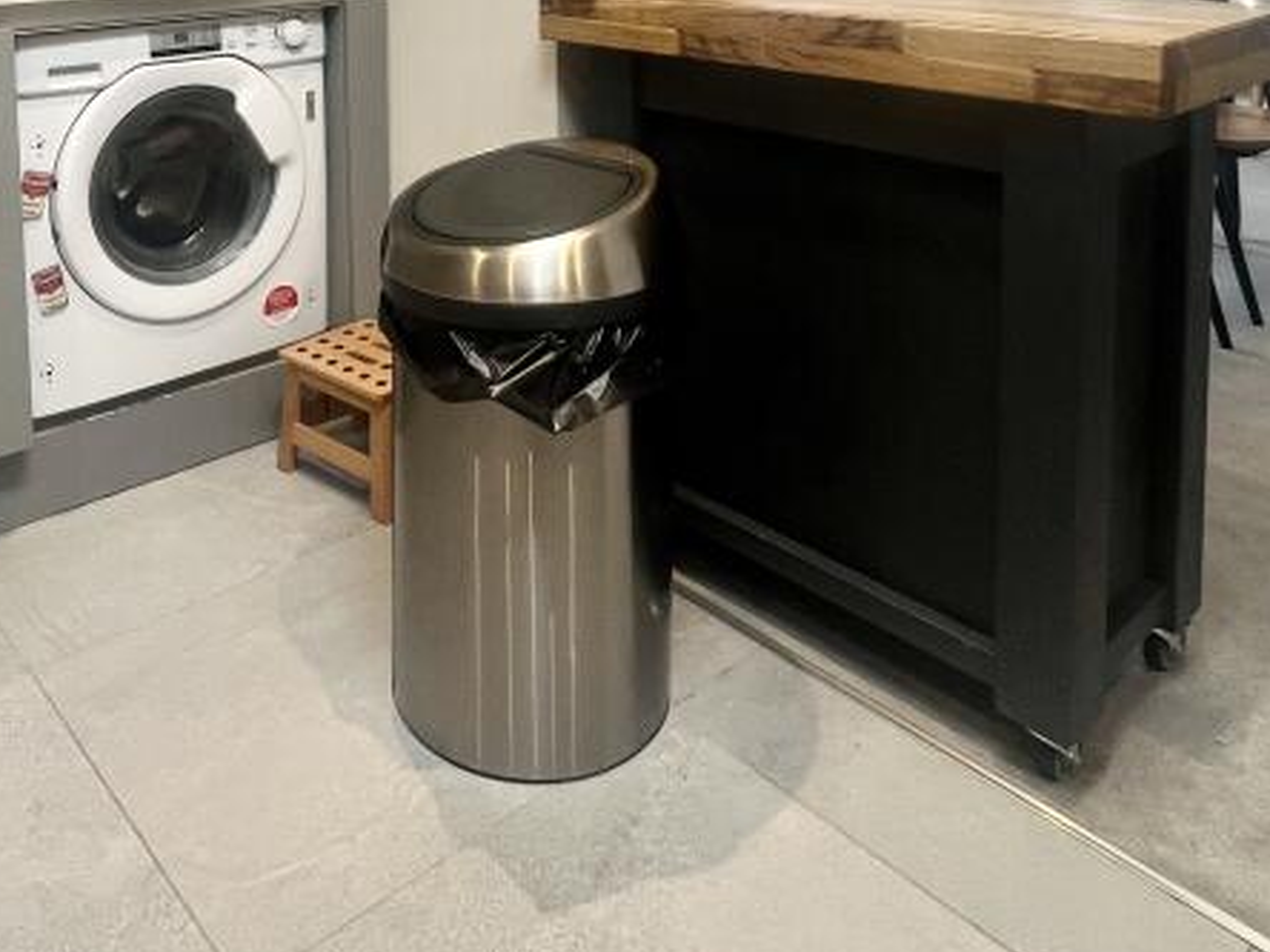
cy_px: -11
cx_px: 503
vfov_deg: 40.6
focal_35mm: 30
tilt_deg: -6.0
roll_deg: +0.2
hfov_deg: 59.4
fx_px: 1101
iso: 50
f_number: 1.8
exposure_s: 1/100
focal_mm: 1.57
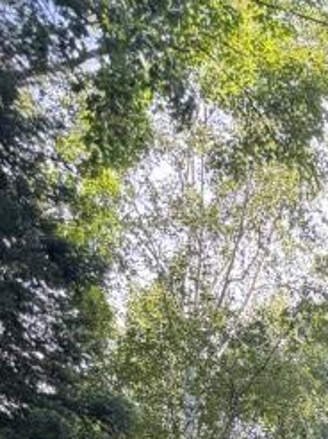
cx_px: 654
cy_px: 853
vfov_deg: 15.9
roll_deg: -0.5
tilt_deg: +11.4
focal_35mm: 100
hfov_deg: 12.9
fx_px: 1266
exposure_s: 1/230
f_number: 1.78
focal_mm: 6.76
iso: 125
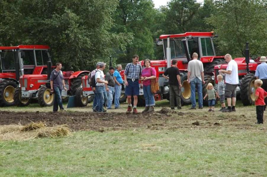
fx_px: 778
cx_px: 134
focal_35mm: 105
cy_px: 88
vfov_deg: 13.0
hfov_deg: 19.5
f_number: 8
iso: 400
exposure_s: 1/250
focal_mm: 70
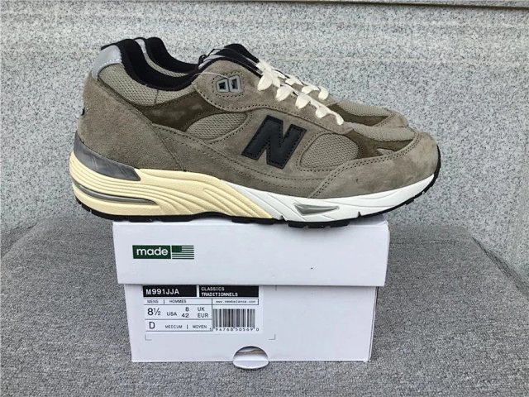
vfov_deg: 45.4
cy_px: 198
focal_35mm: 31
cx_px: 264
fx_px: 474
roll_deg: -1.2
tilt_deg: -18.8
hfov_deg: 58.4
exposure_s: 1/403
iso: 25
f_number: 2.4
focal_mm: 3.3
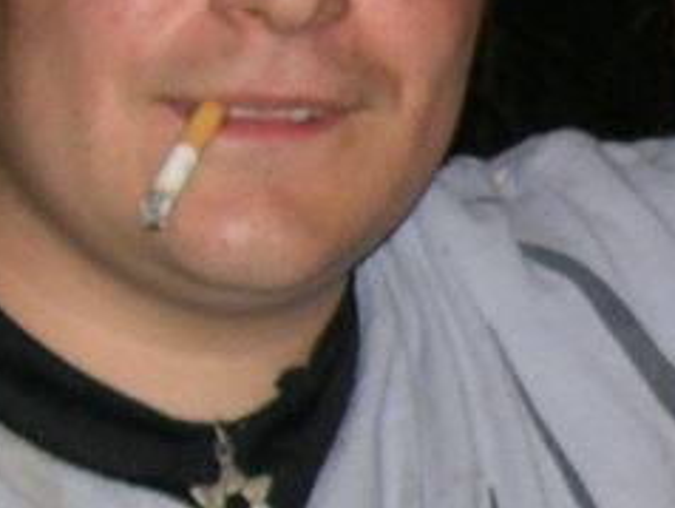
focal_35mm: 255
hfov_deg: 7.5
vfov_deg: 5.8
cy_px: 579
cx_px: 1339
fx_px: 4977
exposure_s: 1/60
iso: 100
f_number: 2.8
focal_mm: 8
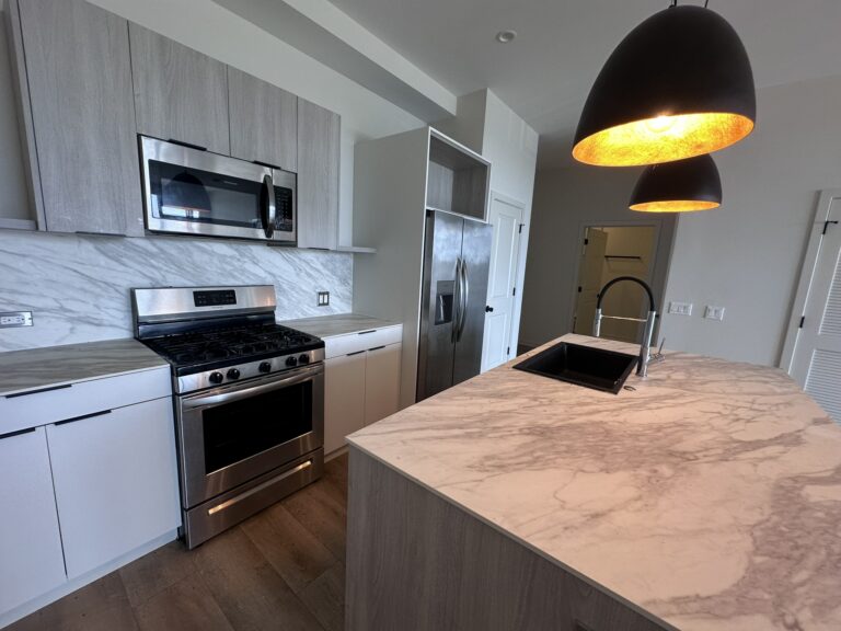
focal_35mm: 14
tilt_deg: -8.8
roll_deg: -2.9
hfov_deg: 102.1
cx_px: 420
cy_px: 316
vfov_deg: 85.7
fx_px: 340
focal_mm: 2.22
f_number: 2.2
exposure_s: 1/120
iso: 125
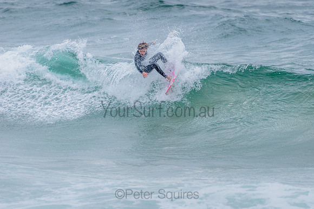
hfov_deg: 3.4
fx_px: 5348
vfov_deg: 2.2
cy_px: 82
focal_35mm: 613
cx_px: 192
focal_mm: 500
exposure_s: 1/2000
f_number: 5.6
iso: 640
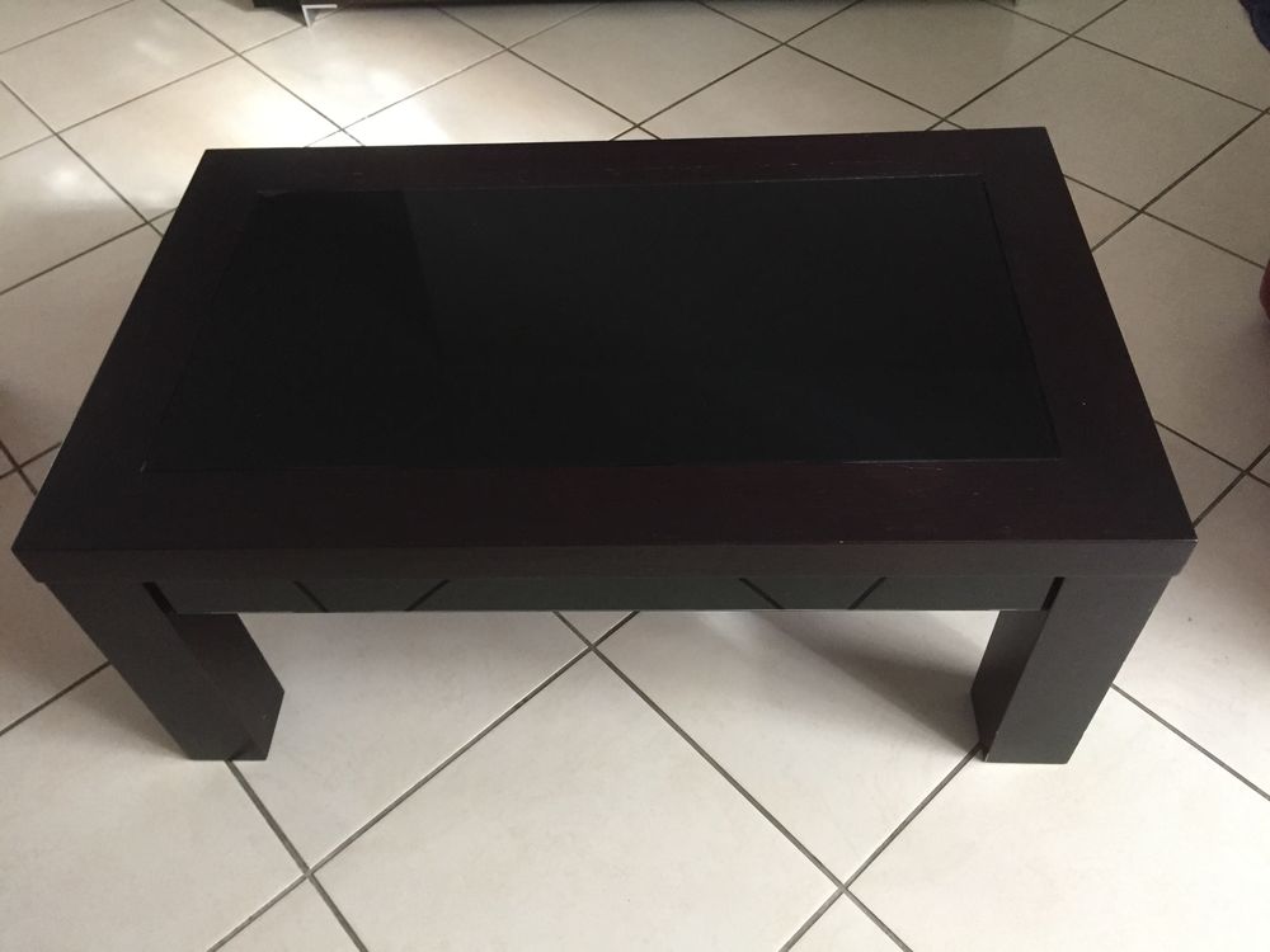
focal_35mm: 29
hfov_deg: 61.7
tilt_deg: -49.7
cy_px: 476
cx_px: 635
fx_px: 1064
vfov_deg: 48.2
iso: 250
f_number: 2.2
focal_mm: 4.15
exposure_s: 1/25
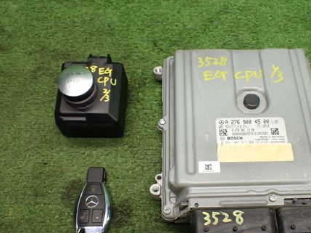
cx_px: 195
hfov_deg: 44.4
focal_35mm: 42
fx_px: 377
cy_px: 142
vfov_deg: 34.2
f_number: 2.3
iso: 500
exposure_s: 1/125
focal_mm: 5.4
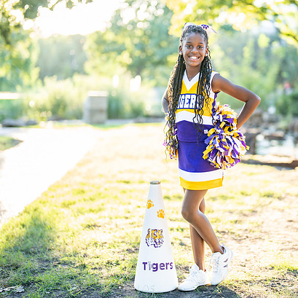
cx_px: 200
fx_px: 750
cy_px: 139
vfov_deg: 22.5
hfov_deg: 22.4
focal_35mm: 77
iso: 250
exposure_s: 1/500
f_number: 1.2
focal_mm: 50
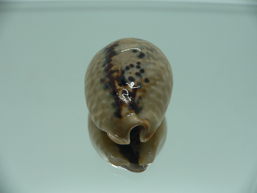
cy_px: 96
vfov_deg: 40.7
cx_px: 128
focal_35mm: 35
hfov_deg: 52.6
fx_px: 260
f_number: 2.8
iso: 80
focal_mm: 4.6
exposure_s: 1/60
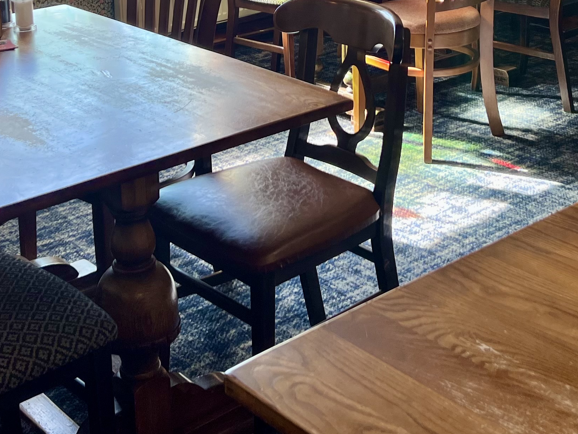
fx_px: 1069
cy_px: -78
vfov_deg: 21.4
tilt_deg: -8.8
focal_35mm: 64
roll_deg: +1.3
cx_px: 325
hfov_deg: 30.2
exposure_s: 1/100
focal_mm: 5.7
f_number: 1.5
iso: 50
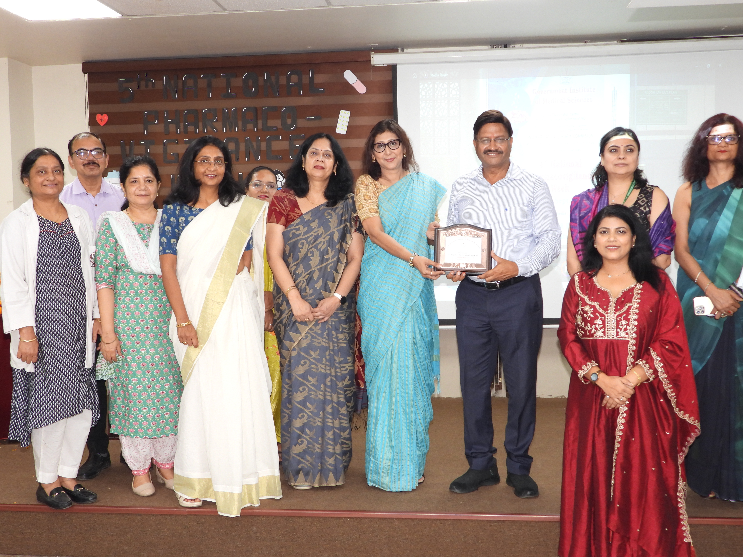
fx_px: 816
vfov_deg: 37.7
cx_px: 372
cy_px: 278
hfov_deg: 49.0
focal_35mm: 38
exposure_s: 1/30
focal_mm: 6.8
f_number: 3.2
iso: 200
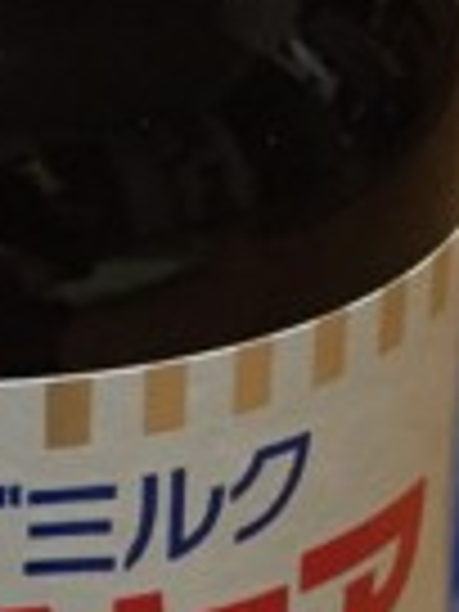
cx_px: -86
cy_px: 472
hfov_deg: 8.6
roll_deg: +0.2
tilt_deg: -30.7
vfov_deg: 11.6
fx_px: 3006
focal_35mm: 170
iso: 250
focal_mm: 4.15
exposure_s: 1/20
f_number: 2.2
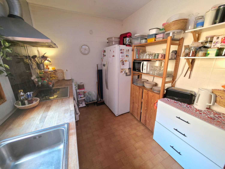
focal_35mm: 13
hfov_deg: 106.2
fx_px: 84
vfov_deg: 89.9
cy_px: 84
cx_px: 112
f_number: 1.9
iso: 80
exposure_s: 1/40
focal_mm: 2.2
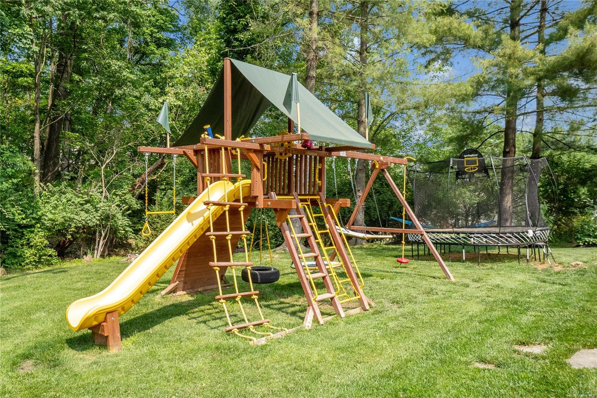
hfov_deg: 69.4
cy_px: 199
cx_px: 298
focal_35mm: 26
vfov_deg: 49.5
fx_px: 431
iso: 400
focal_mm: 13
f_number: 8
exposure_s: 1/400
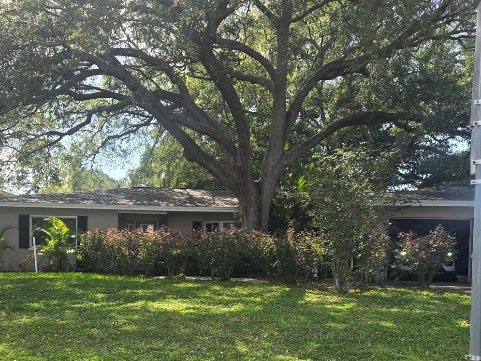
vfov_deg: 37.6
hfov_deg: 50.0
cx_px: 207
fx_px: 514
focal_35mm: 37
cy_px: 277
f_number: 1.8
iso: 25
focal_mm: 5.4
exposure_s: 1/487
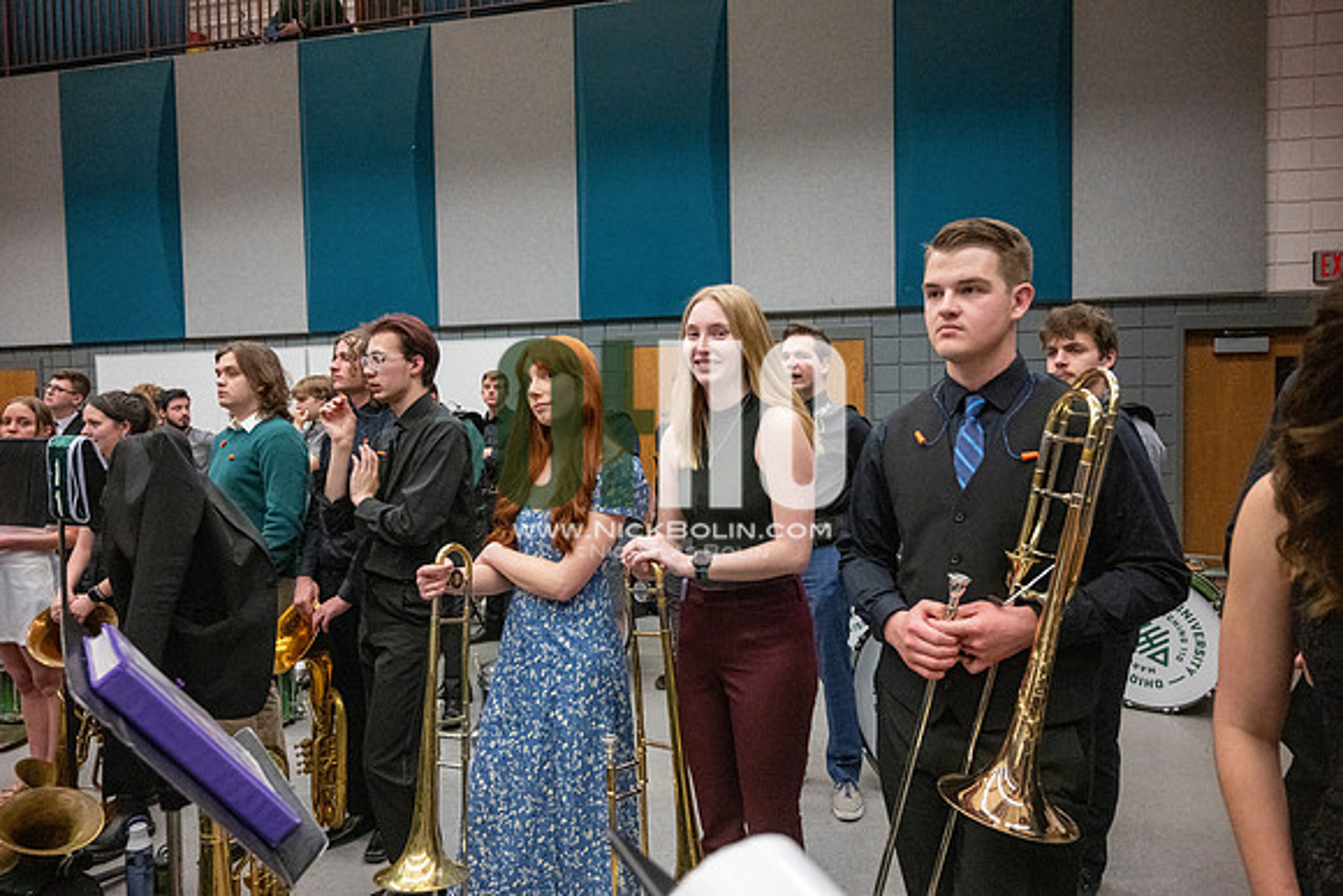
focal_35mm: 24
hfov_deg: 73.7
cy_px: 448
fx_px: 896
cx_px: 672
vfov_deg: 53.2
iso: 10000
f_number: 4
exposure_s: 1/500
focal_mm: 24
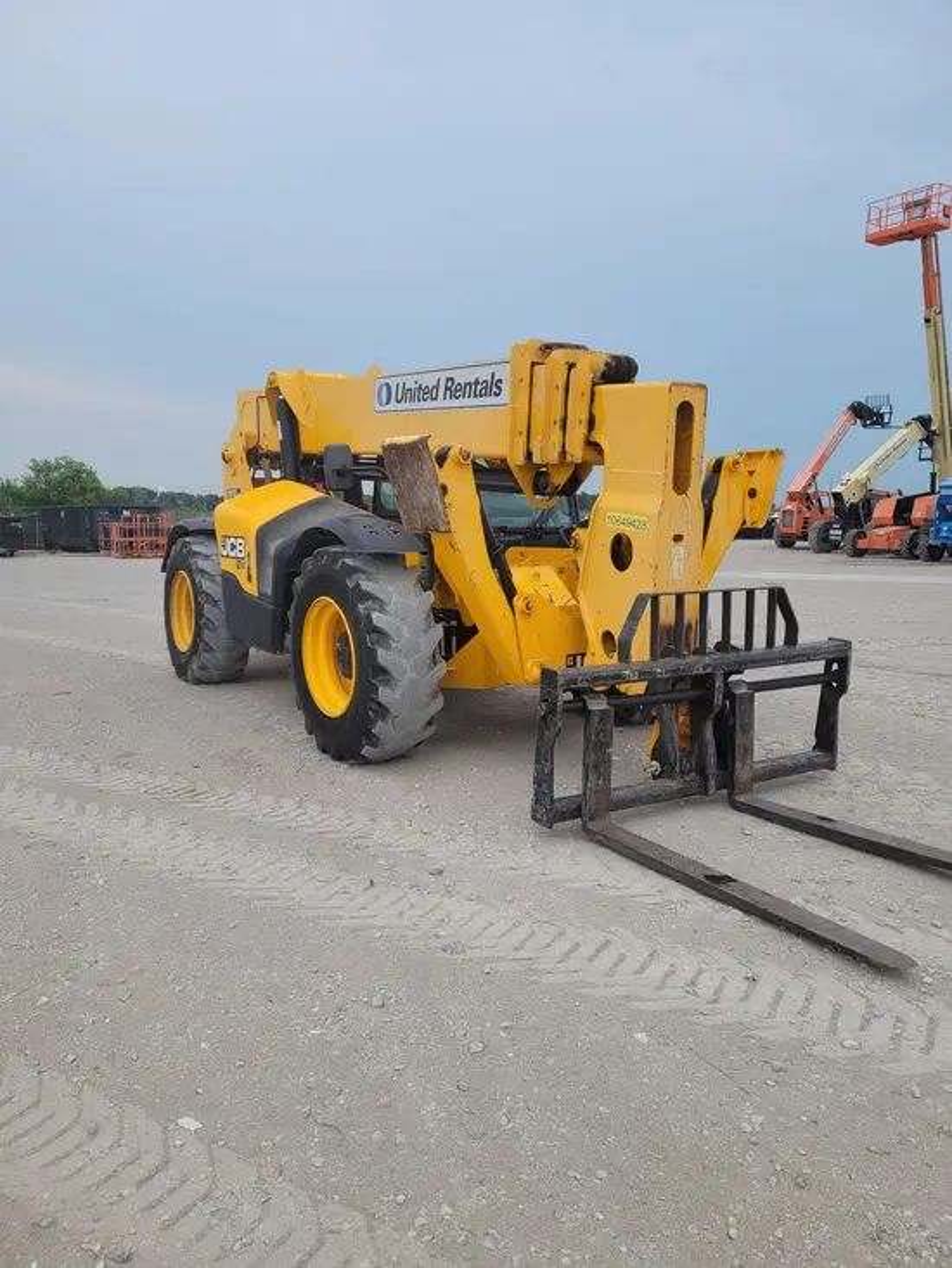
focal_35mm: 26
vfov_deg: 67.3
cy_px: 634
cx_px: 476
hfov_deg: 53.1
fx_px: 953
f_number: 1.8
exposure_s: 1/767
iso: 40
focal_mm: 5.4
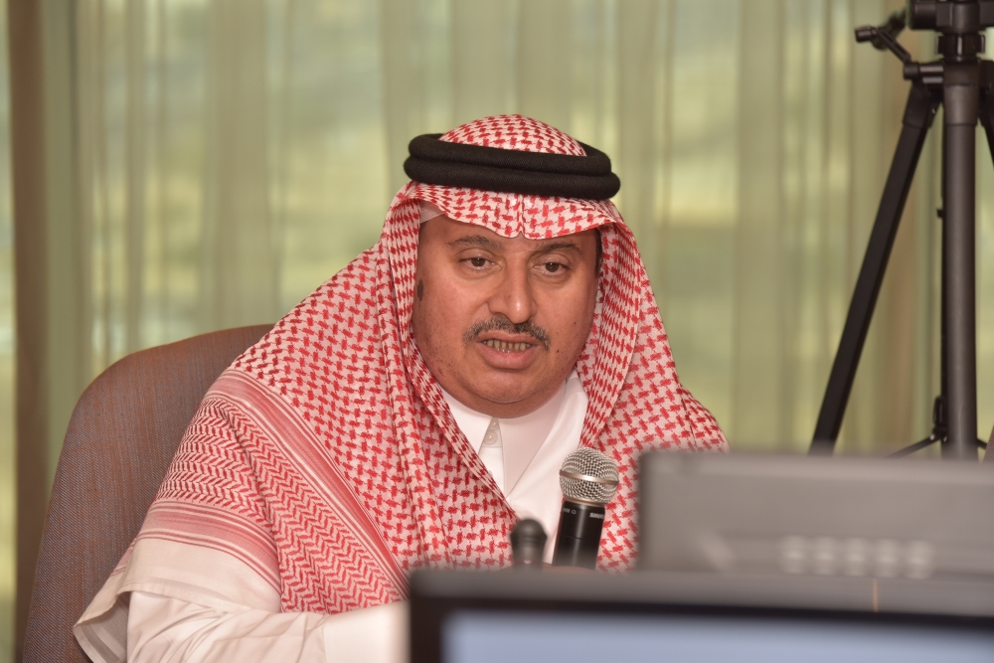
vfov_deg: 8.1
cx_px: 497
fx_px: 4694
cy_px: 332
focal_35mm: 170
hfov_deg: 12.1
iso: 320
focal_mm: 170
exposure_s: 1/60
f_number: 5.6
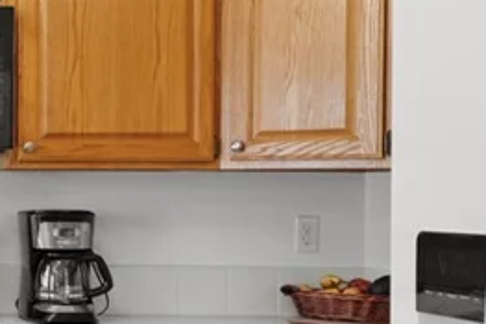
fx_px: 1052
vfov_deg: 17.5
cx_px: -322
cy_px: 197
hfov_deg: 20.5
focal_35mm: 78
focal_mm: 20
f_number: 8
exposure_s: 1/5
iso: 400
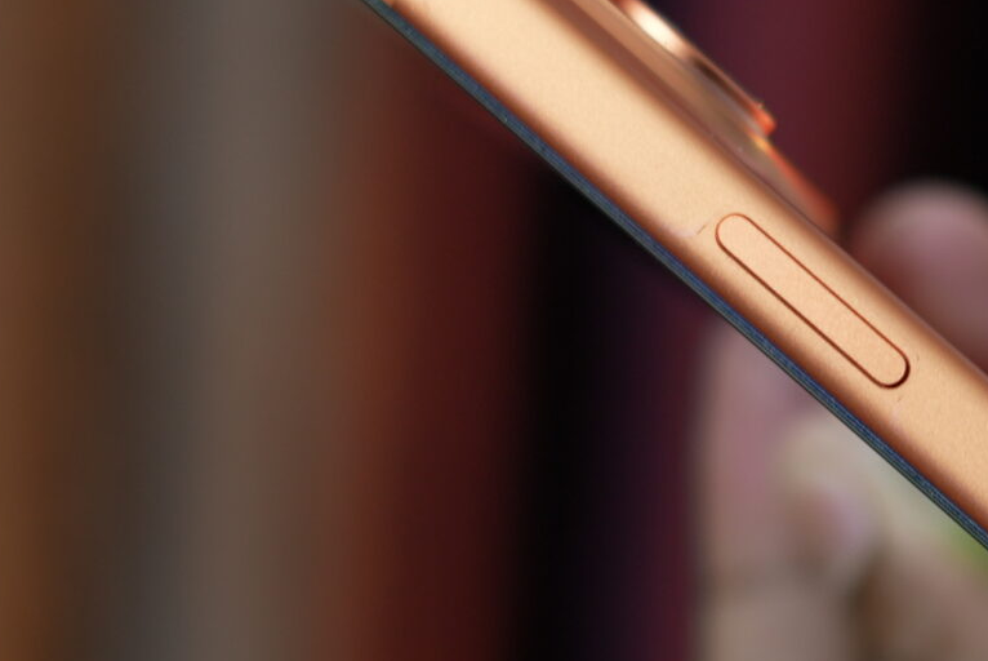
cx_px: 1074
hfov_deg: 12.1
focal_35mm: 167
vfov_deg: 8.2
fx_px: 4587
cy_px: 461
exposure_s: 1/100
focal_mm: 50
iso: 320
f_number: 2.2
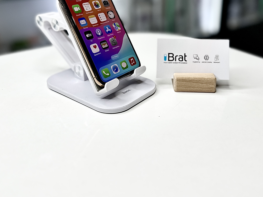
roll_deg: -0.7
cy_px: 45
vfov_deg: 35.0
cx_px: 141
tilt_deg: -18.8
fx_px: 304
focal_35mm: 40
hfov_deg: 46.8
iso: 80
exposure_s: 1/552
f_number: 1.78
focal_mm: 6.86
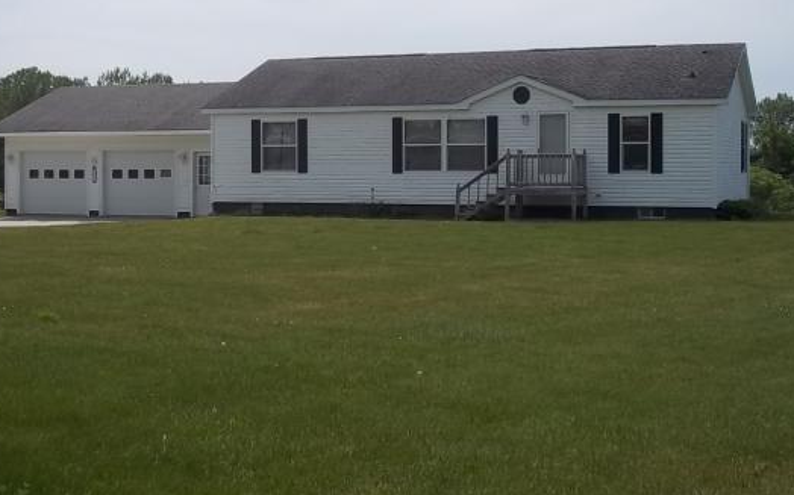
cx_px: 368
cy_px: 175
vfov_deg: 23.9
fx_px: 1168
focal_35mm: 54
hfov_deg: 37.5
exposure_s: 1/320
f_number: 8.9
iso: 80
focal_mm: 8.2
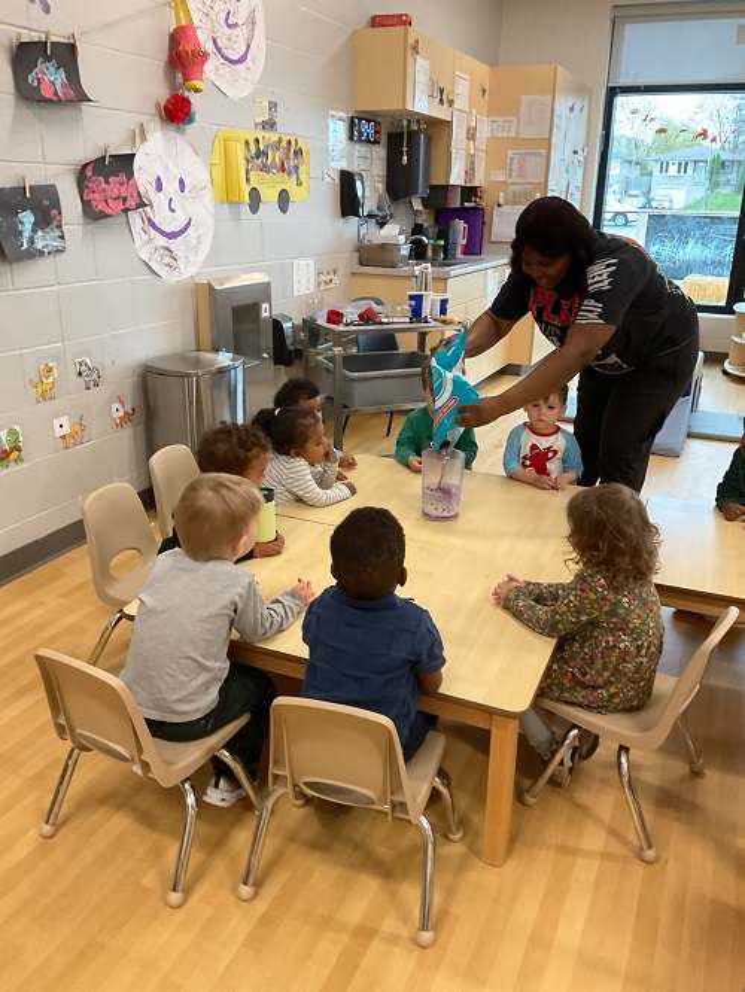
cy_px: 496
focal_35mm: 29
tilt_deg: -20.8
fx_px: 832
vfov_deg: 61.6
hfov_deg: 48.3
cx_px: 372
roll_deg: -1.9
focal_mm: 3
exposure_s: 1/30
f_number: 1.8
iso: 250
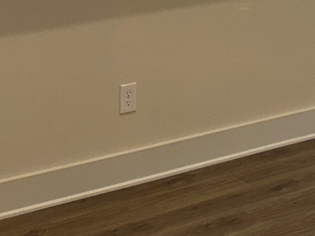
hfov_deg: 18.6
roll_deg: -0.7
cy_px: -155
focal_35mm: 103
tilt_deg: +0.5
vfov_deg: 13.3
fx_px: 938
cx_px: 307
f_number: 1.78
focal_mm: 6.86
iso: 160
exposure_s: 1/120
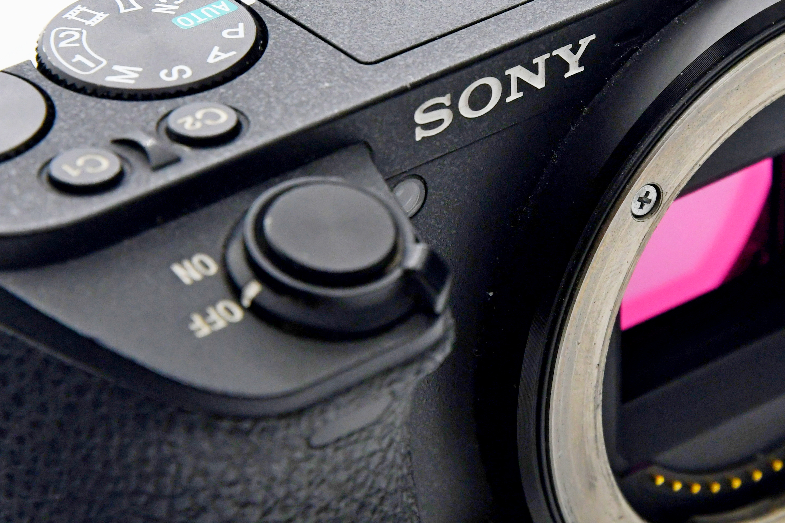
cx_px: 466
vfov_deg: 6.0
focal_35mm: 229
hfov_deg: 9.0
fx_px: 4993
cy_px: 138
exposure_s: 1/200
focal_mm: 80
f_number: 9
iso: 1250
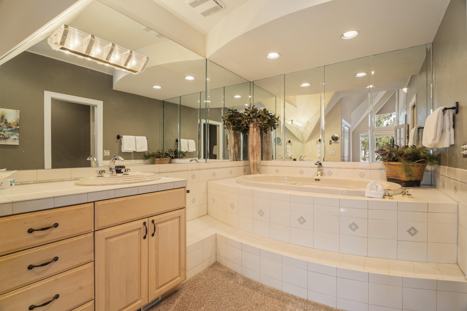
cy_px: 156
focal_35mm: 17
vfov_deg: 69.8
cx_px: 234
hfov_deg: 92.6
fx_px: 223
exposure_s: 1/1.67
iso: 400
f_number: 9
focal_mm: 17.2
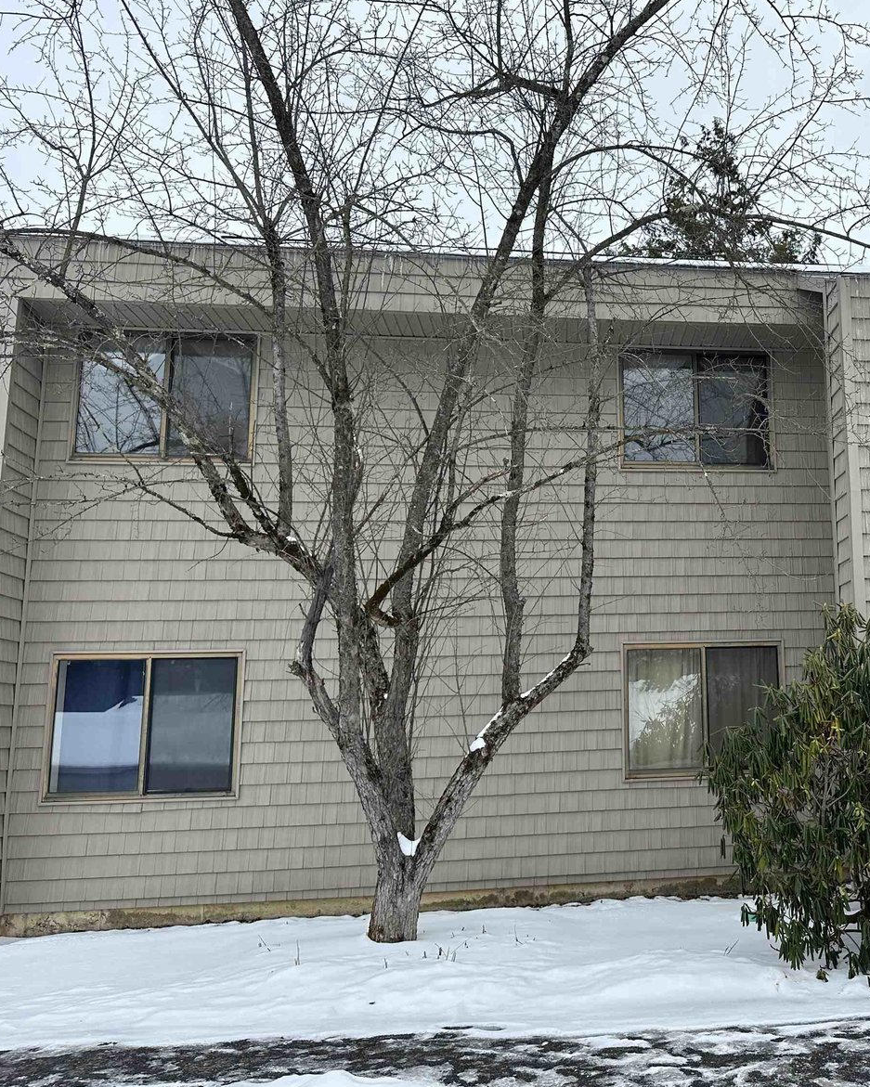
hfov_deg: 43.3
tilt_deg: +10.7
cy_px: 548
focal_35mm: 32
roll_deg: +1.4
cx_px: 718
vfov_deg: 55.7
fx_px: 1030
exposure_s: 1/1587
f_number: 1.78
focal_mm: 6.86
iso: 80
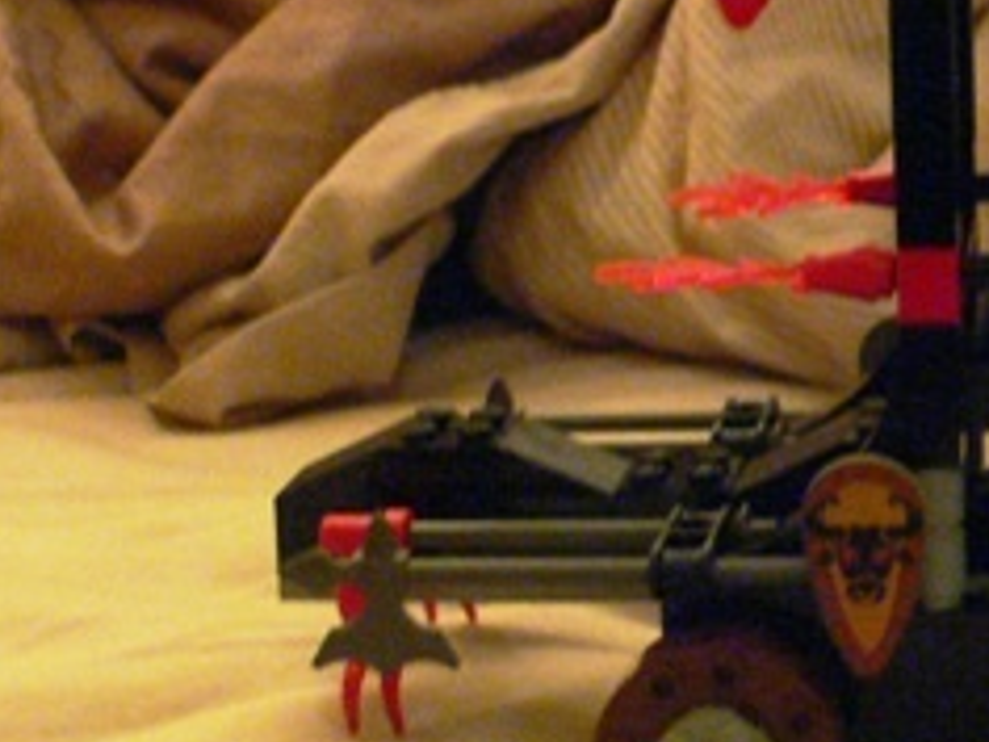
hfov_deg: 20.1
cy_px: -126
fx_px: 2657
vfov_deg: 15.4
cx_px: 1104
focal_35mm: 93
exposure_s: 1/4
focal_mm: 6.3
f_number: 2.8
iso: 200
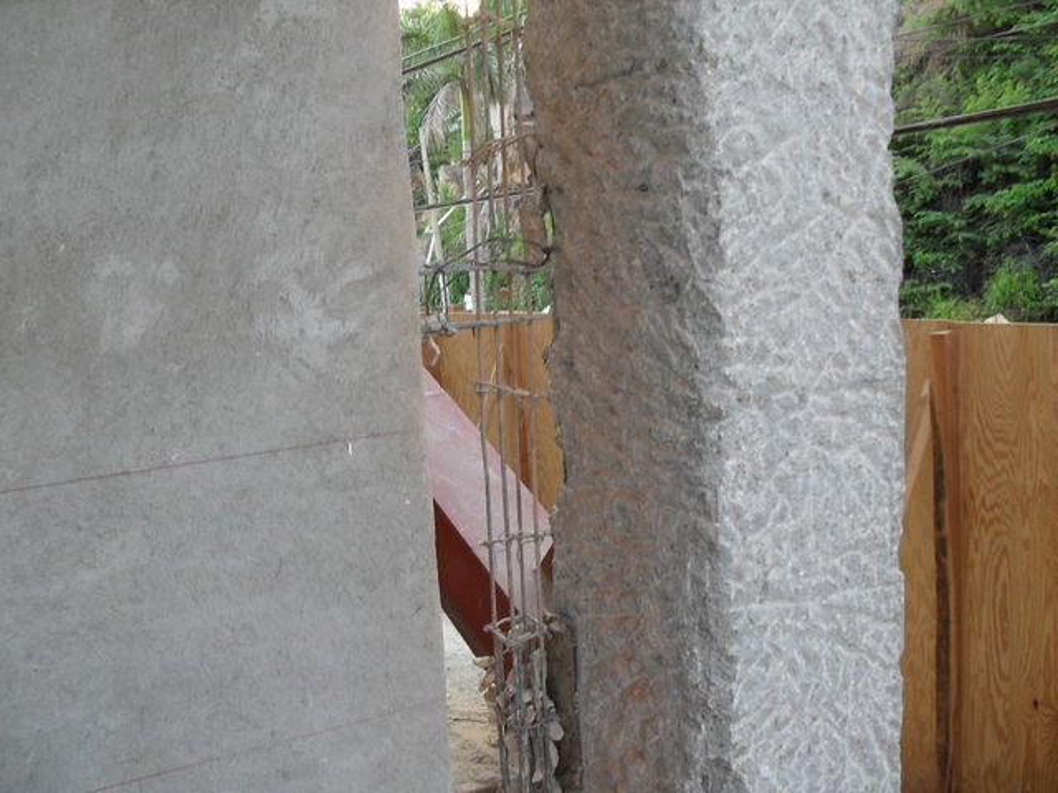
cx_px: 529
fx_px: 1161
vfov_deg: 37.7
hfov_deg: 49.0
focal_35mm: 38
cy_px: 396
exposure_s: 1/60
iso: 80
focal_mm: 6.3
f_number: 2.8
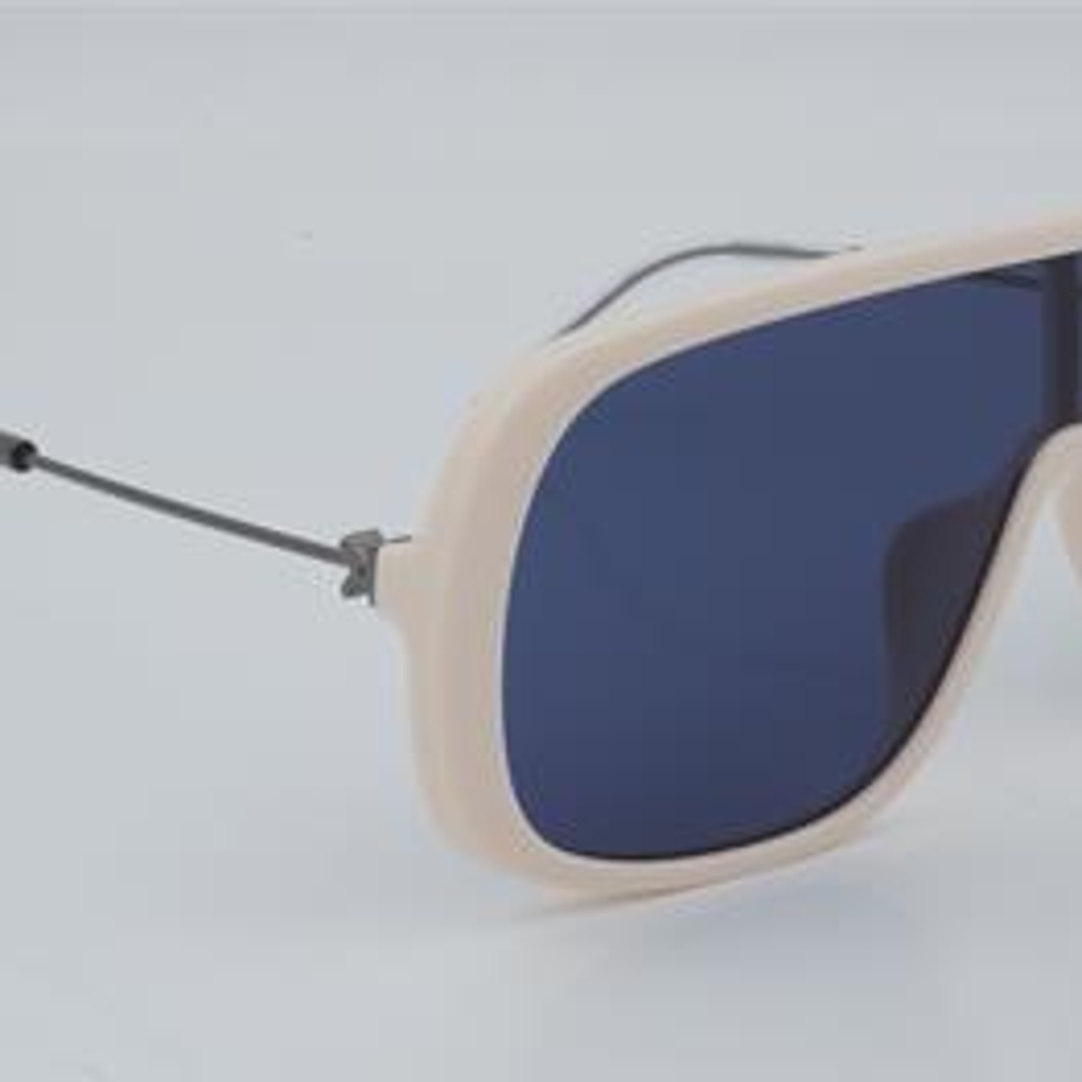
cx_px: 609
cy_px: 543
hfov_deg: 17.9
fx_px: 3430
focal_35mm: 97
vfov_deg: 17.9
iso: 100
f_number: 32
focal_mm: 50
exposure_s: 1/4
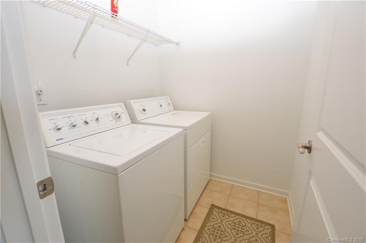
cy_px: 122
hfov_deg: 100.5
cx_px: 183
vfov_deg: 77.2
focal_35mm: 15
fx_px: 152
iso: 400
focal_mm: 10
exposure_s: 1/100
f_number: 5
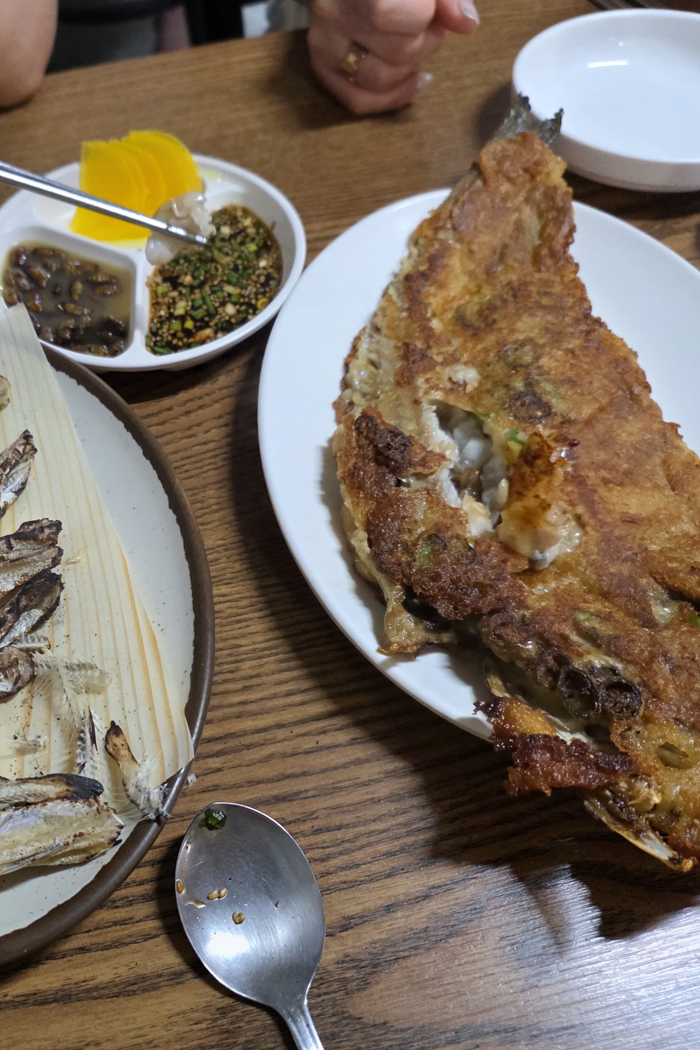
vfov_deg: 58.7
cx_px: 128
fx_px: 933
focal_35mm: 32
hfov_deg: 39.3
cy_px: 525
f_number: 1.7
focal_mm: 6.25
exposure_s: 1/120
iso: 400
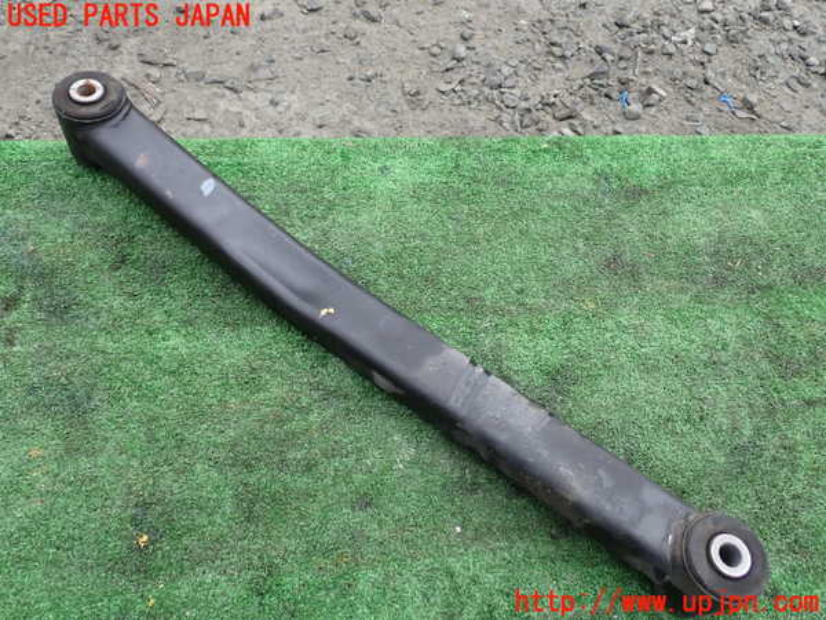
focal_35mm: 30
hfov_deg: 60.0
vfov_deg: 46.8
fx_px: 716
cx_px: 413
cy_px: 310
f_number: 3.2
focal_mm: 5.4
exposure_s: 1/125
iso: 100
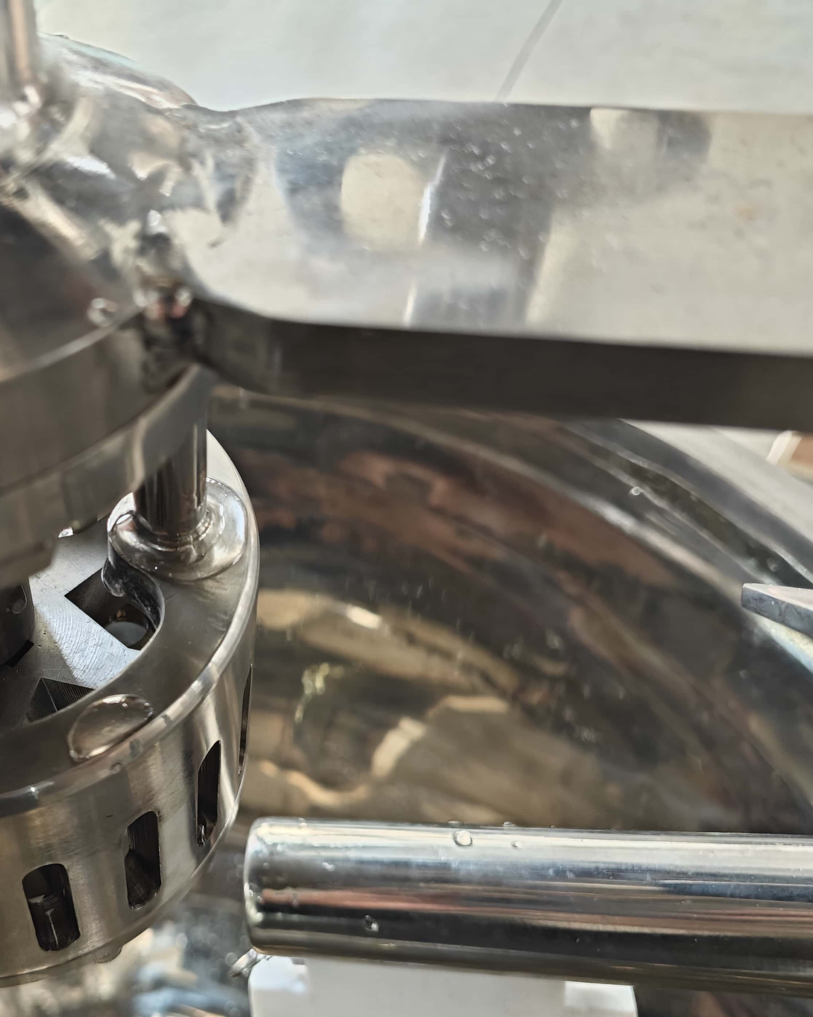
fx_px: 993
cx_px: 111
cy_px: 552
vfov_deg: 54.2
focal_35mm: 33
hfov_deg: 41.6
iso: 500
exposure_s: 1/50
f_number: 1.8
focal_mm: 5.43
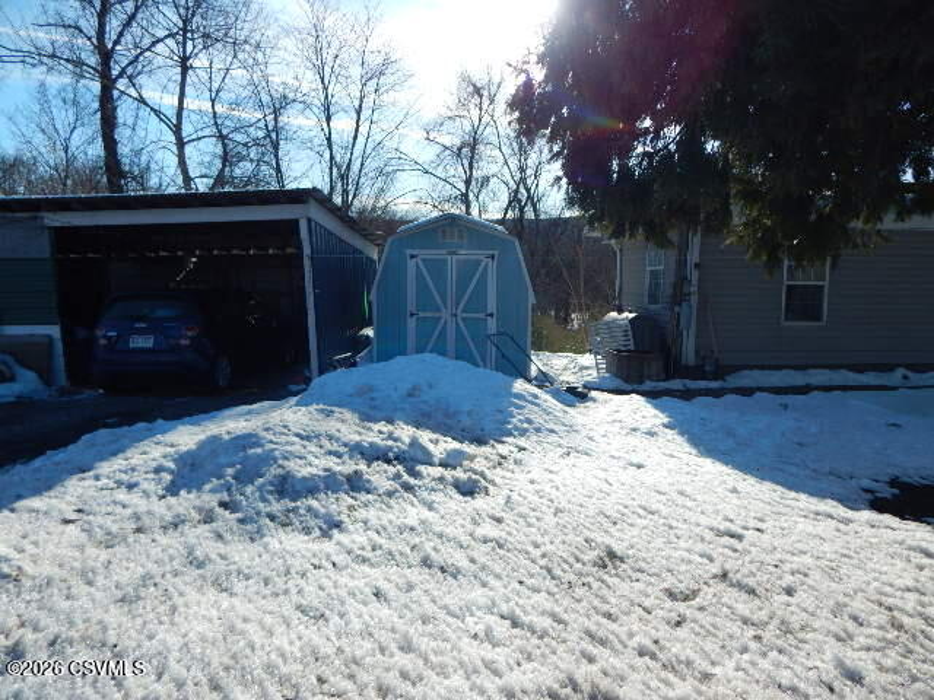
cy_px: 350
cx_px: 467
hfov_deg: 76.4
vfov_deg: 61.1
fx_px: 594
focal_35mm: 22
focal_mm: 4
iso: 125
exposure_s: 1/640
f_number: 6
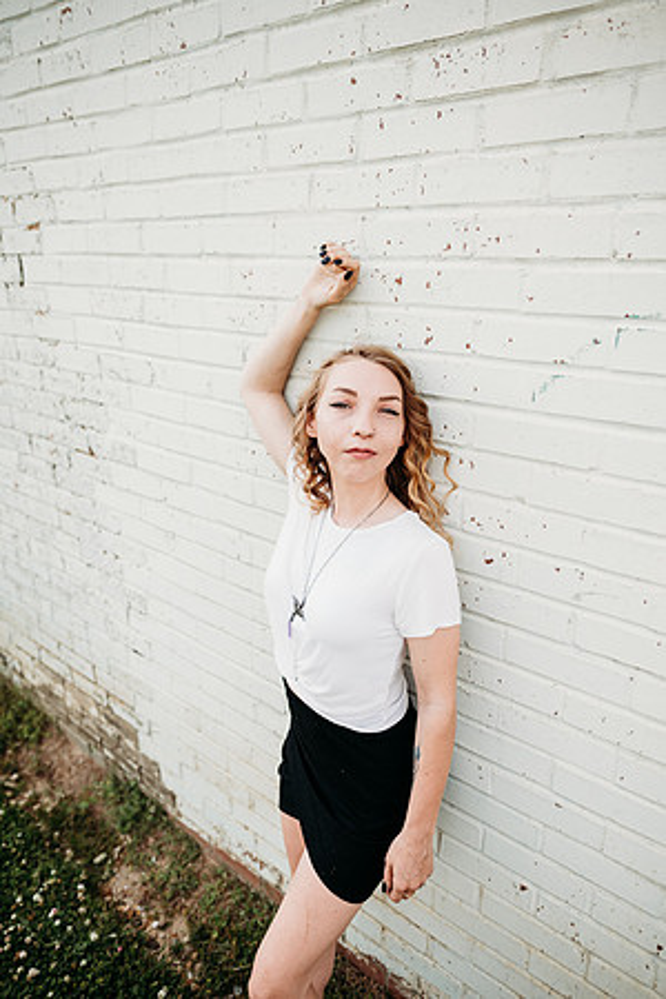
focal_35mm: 24
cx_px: 333
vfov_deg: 73.7
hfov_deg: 53.1
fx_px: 666
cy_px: 500
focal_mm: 24
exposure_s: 1/640
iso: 100
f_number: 2.8
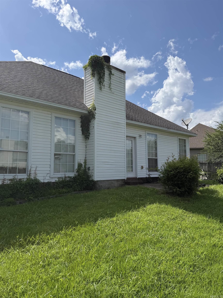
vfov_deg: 71.6
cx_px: 112
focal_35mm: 24
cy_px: 149
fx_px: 206
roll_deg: +0.4
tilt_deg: +5.8
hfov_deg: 56.8
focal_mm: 6.76
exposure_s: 1/5714
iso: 80
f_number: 1.78
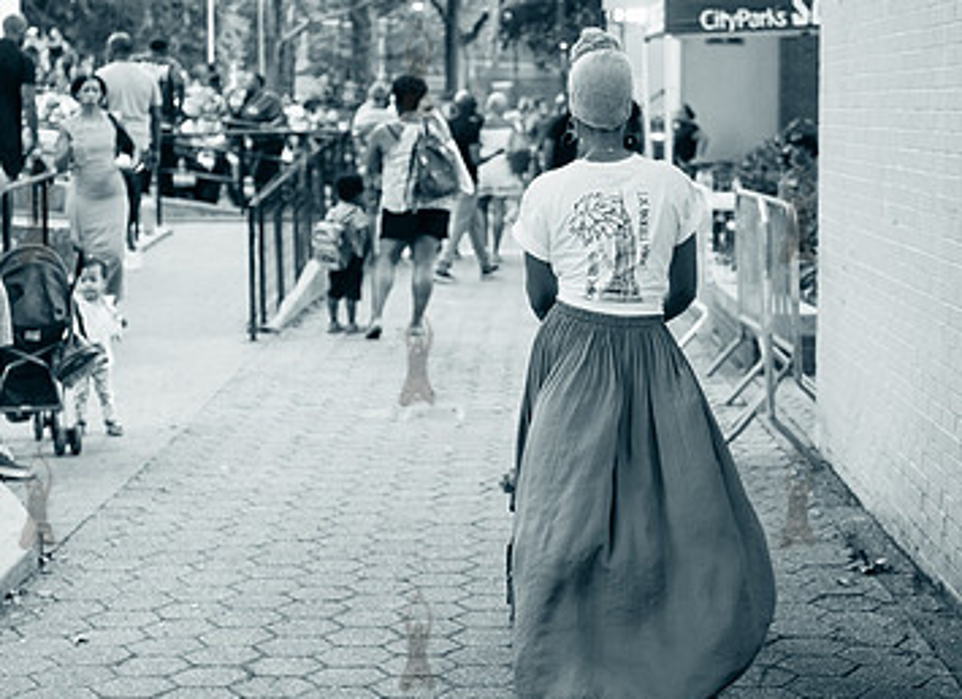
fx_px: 2061
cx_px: 578
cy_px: 307
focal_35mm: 75
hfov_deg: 26.2
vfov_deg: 19.2
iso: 1250
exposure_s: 1/640
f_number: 2
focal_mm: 35
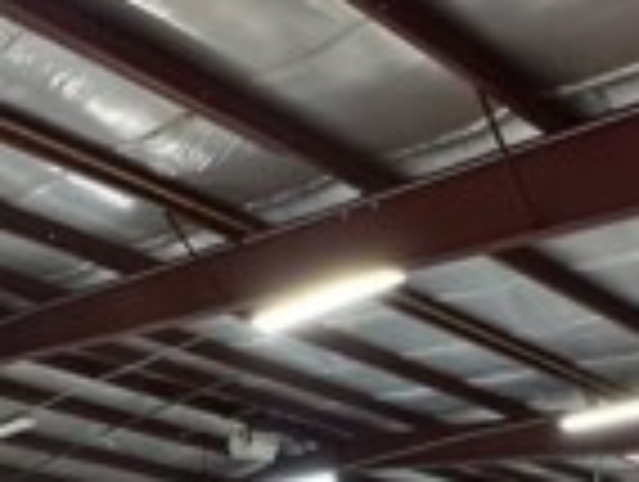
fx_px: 1146
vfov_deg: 20.3
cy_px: 725
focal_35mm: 62
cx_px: 263
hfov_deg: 31.1
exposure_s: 1/50
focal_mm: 2.22
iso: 400
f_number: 2.2
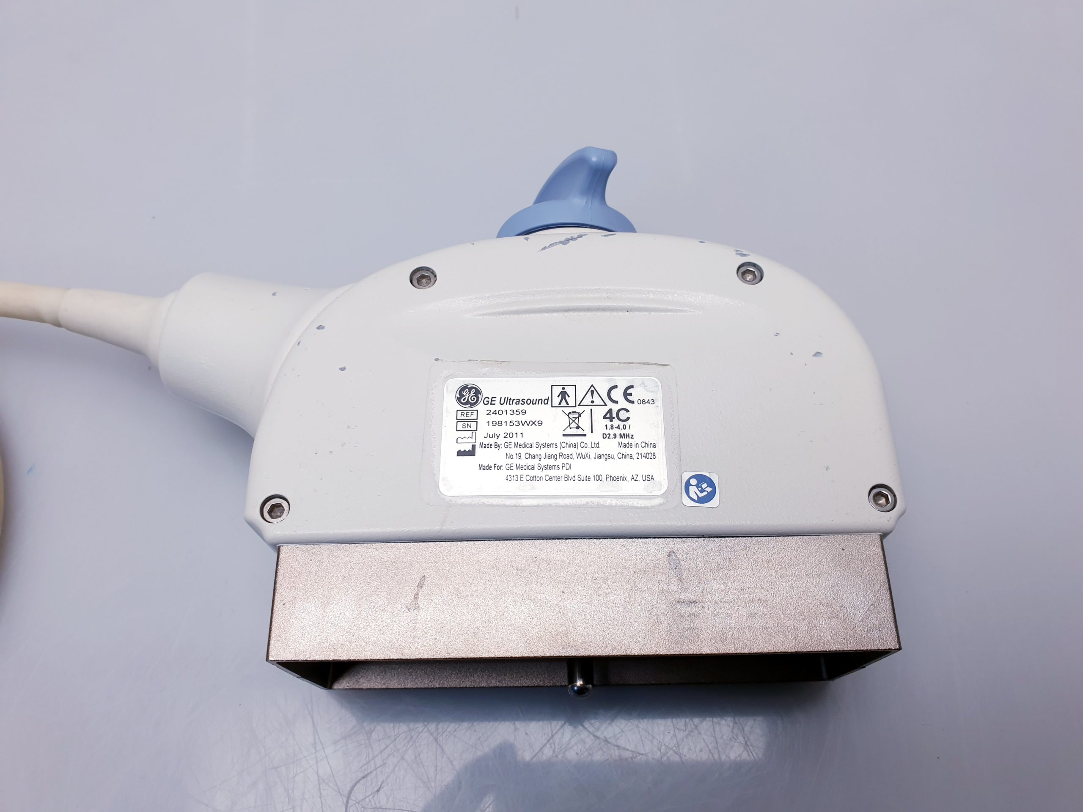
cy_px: 406
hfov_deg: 67.3
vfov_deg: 53.1
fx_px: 813
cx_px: 542
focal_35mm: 26
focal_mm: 4.3
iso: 64
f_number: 2.4
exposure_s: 1/100
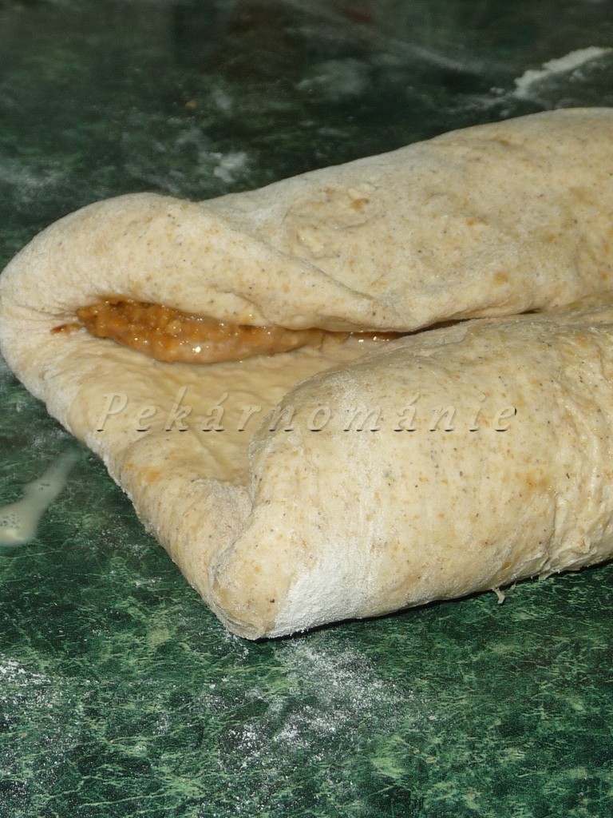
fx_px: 1700
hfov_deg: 20.4
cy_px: 409
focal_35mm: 72
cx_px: 306
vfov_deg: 27.0
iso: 100
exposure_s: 1/30
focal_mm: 7.1
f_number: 4
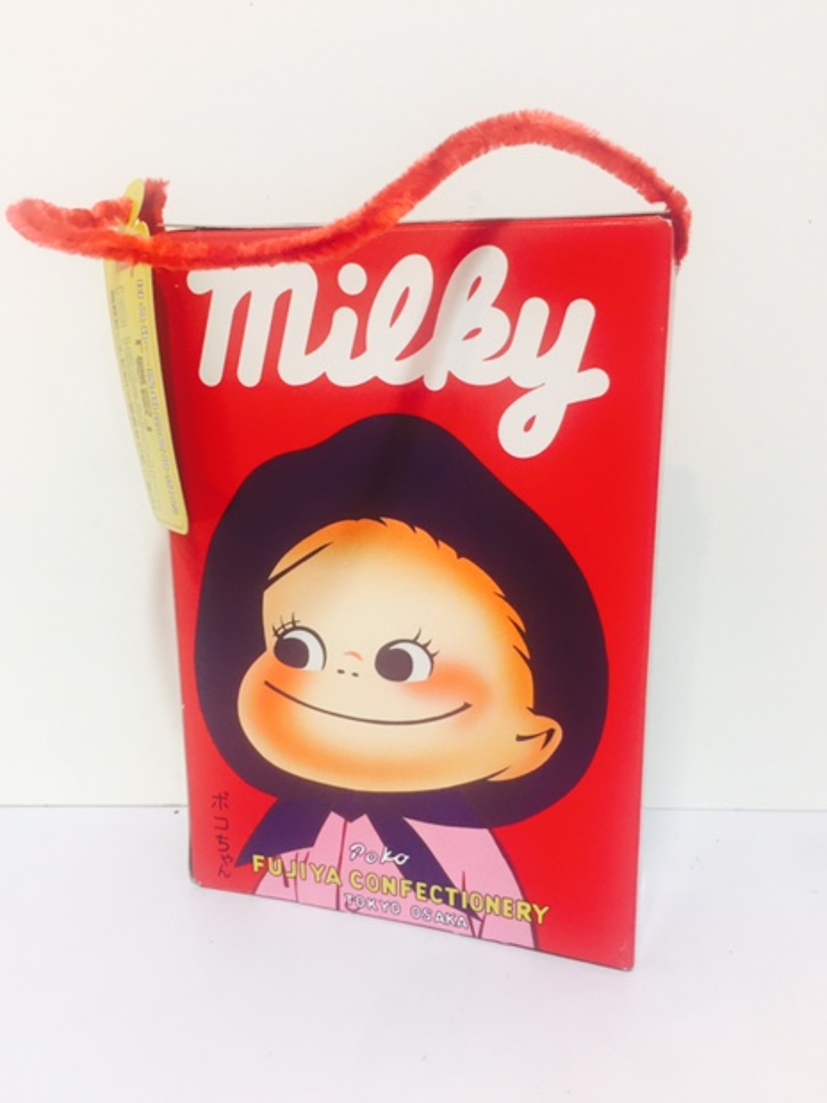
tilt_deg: -12.6
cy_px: 558
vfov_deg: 60.0
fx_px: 956
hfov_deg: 46.8
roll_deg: +0.1
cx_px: 406
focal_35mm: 30
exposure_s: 1/33
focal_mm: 4.15
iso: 100
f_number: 2.2
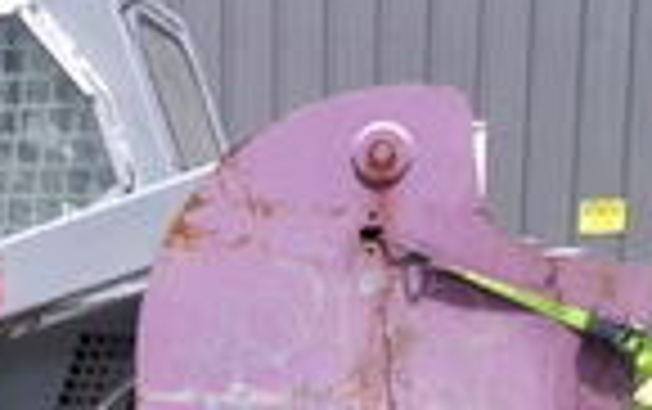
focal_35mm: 70
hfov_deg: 28.0
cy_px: 509
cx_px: 40
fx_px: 1245
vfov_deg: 17.7
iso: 100
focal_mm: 4.3
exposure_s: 1/90
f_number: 11.07
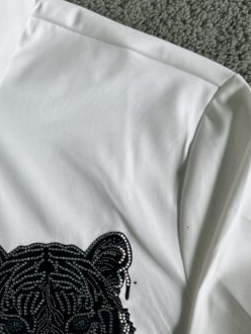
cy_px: 215
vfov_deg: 30.5
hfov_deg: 22.6
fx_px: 608
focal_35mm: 63
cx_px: 16
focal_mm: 5.7
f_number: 1.5
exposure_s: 1/461
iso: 50
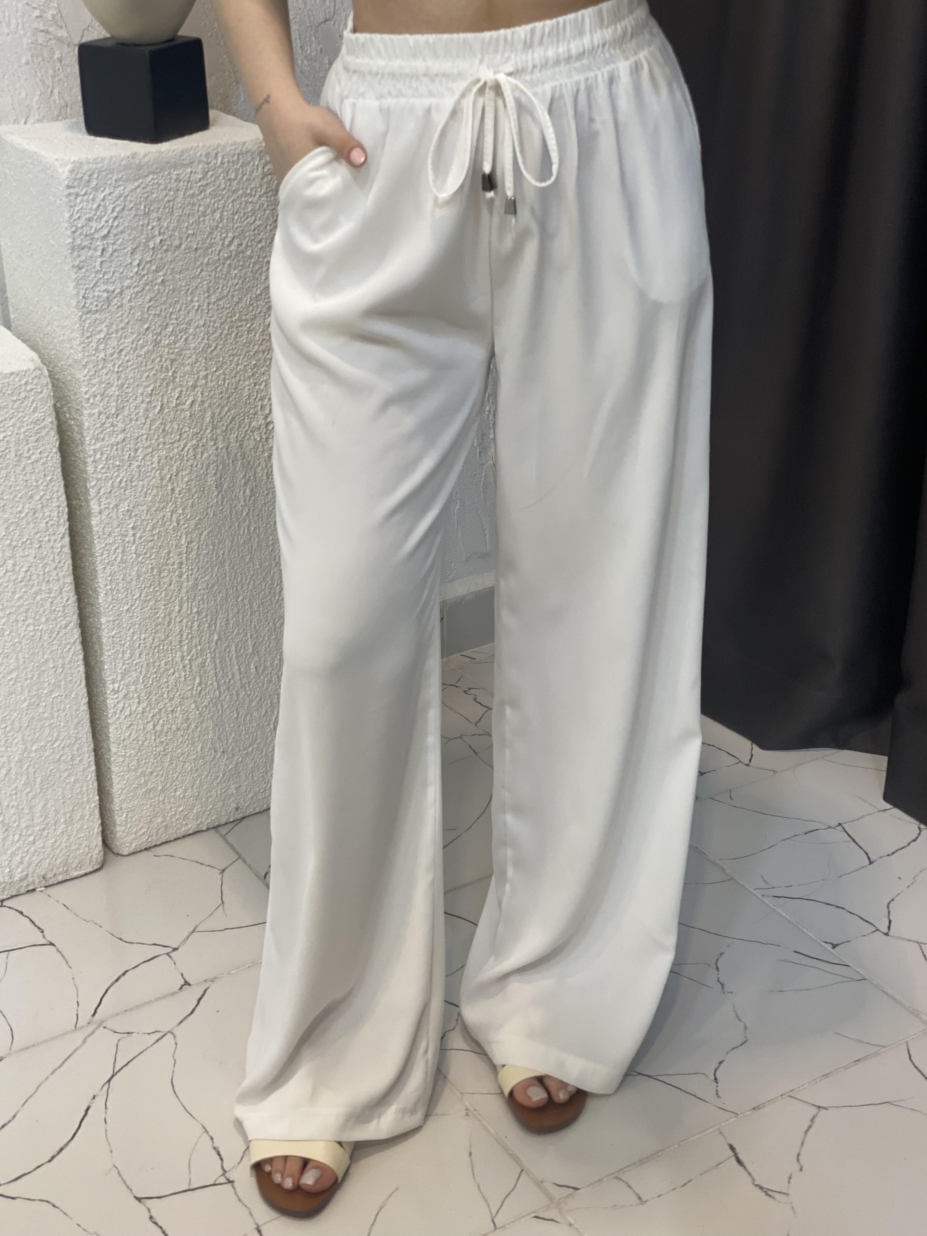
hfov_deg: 28.0
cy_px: 618
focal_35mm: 52
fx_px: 1857
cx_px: 464
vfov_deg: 36.8
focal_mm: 6
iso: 100
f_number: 2
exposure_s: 1/100
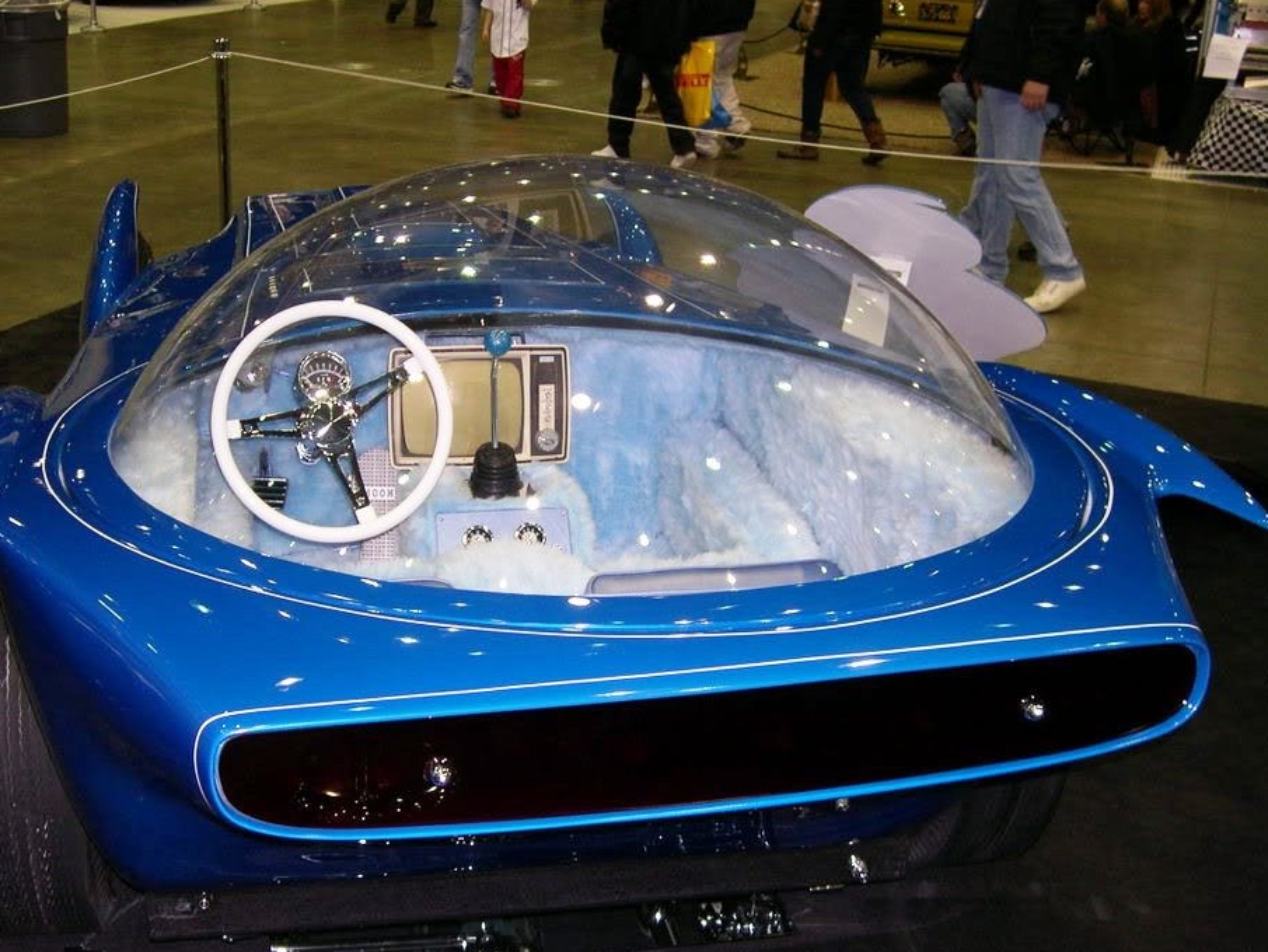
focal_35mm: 43
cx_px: 558
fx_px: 1575
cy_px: 520
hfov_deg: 43.8
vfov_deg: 33.6
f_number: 2.8
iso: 118
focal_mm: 8
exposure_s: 1/60
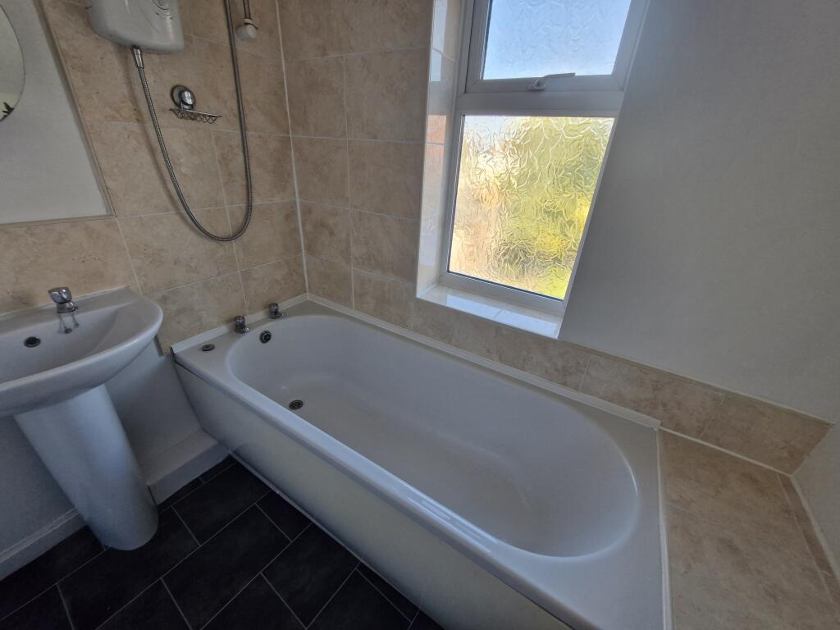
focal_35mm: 13
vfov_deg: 89.9
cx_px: 420
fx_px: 315
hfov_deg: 106.2
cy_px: 315
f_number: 2.2
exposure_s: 1/100
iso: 50
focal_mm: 1.74
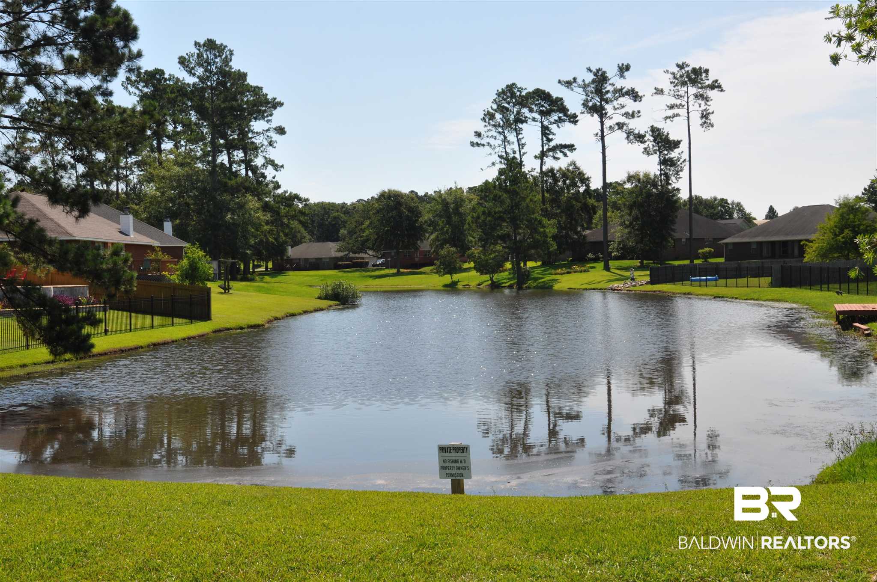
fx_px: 1022
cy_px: 291
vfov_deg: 31.8
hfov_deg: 46.5
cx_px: 438
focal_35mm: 42
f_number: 14
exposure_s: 1/200
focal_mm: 28
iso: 200
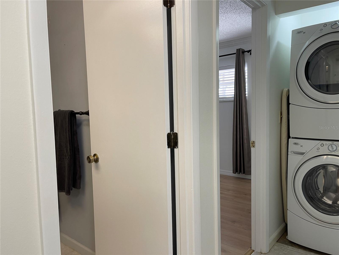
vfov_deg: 54.9
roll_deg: +1.5
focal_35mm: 25
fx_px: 245
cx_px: 170
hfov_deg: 69.4
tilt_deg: -5.9
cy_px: 128
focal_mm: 5.1
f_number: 1.6
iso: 80
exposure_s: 1/60
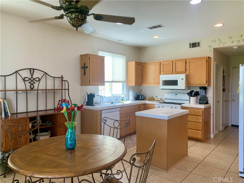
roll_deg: -0.4
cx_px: 122
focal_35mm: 26
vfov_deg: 53.1
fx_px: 183
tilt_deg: -2.5
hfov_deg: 67.3
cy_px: 92
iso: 80
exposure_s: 1/120
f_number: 1.8
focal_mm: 4.25
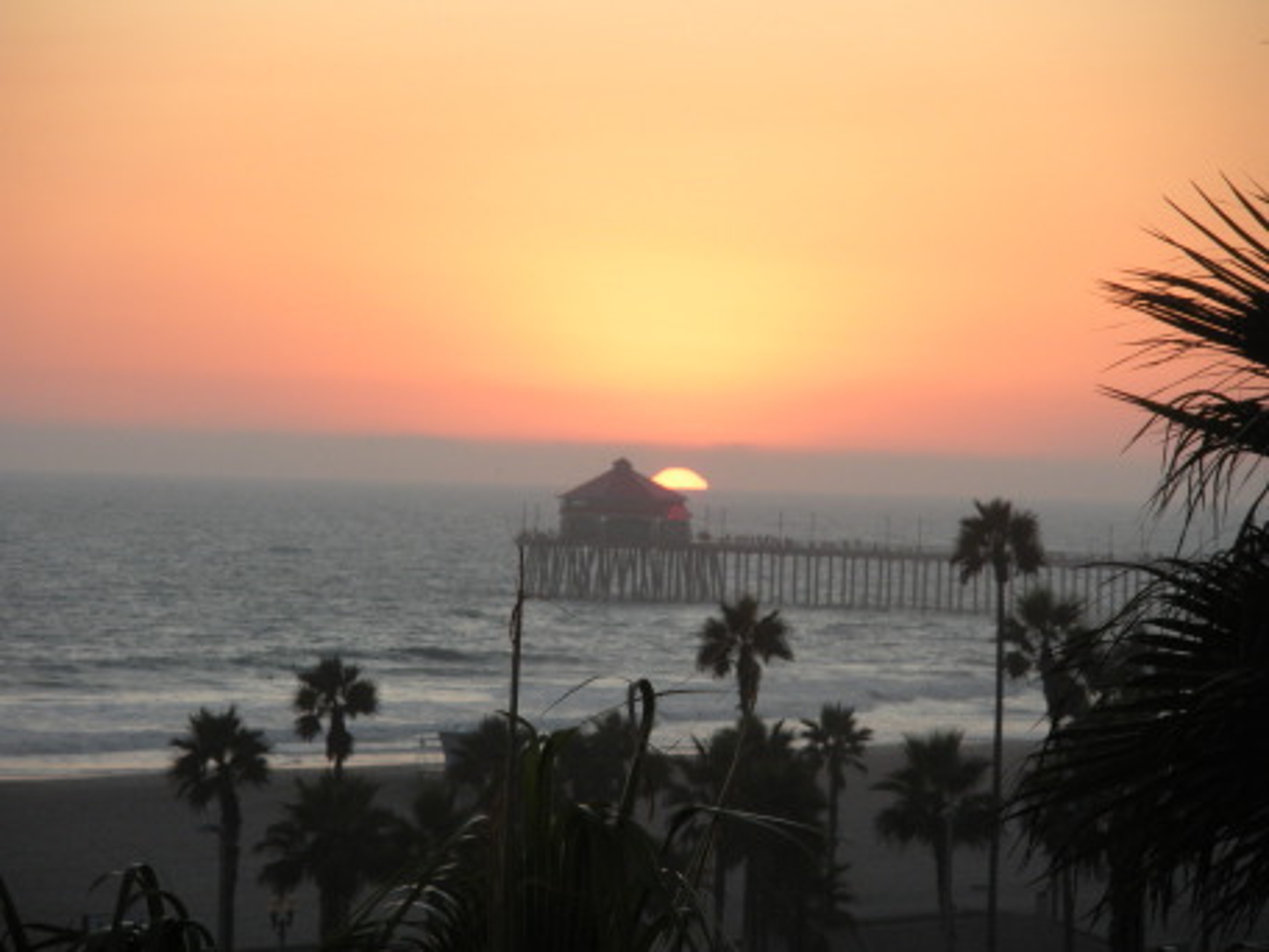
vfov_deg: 8.2
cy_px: 476
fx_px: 6599
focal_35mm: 180
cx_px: 634
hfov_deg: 11.0
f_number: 5.6
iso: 179
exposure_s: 1/120
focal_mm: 31.5
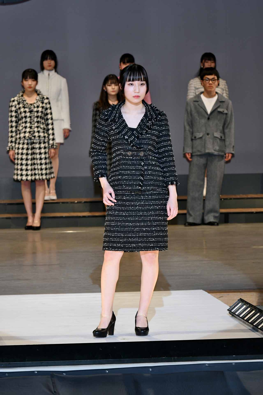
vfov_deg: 11.2
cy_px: 198
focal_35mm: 183
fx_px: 2005
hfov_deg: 7.5
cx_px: 132
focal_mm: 122
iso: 800
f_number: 5.6
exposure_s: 1/250
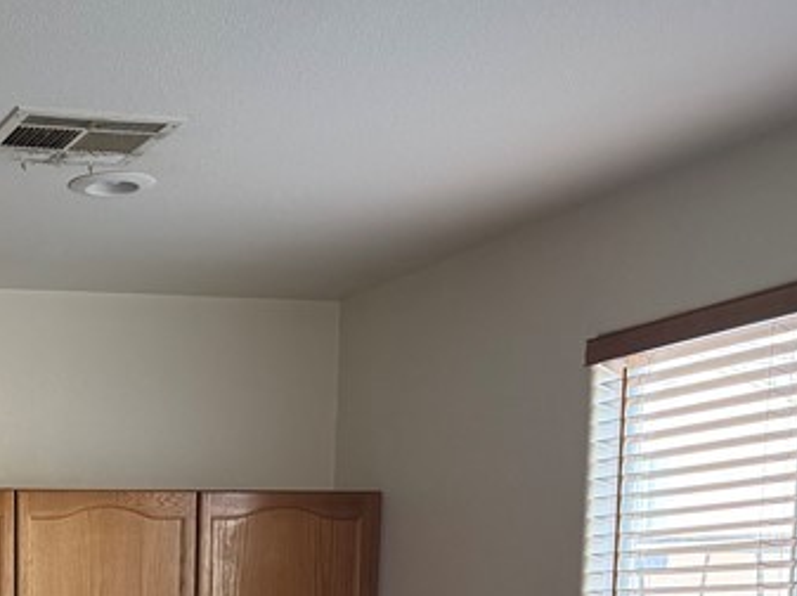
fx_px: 1679
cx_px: -64
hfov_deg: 25.0
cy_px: 866
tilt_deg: -7.2
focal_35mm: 73
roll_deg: +1.1
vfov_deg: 18.2
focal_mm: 6.76
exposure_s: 1/134
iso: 200
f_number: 1.78
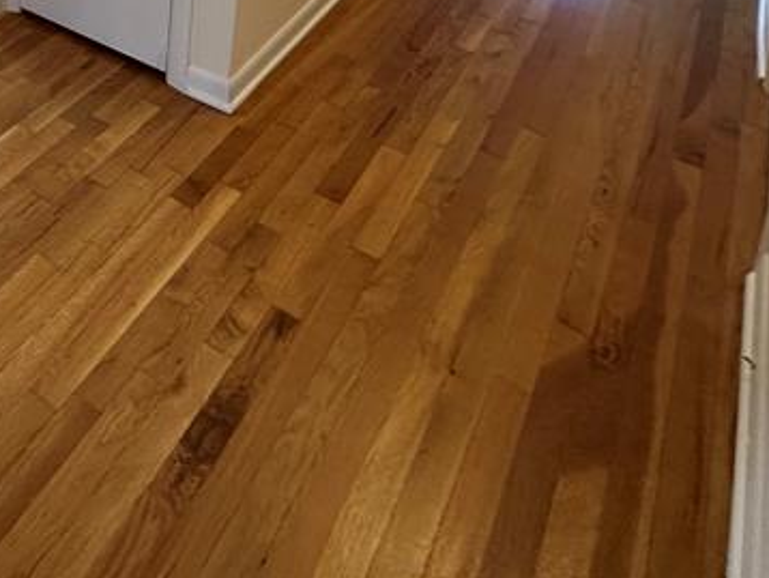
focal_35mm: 40
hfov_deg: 39.4
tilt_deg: -13.1
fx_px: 889
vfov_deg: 27.5
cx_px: -49
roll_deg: +0.4
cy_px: -241
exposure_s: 1/120
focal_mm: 2.22
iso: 200
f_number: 2.2
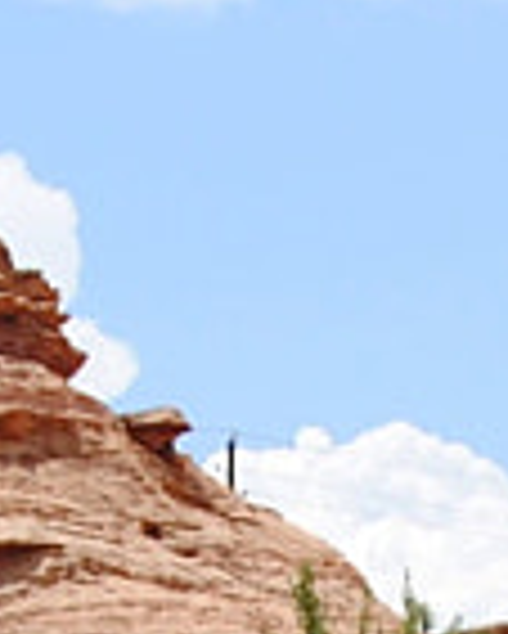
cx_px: 355
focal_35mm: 544
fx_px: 10213
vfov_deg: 3.5
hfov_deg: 2.8
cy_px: 1248
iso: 100
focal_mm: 34
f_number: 8
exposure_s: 1/250
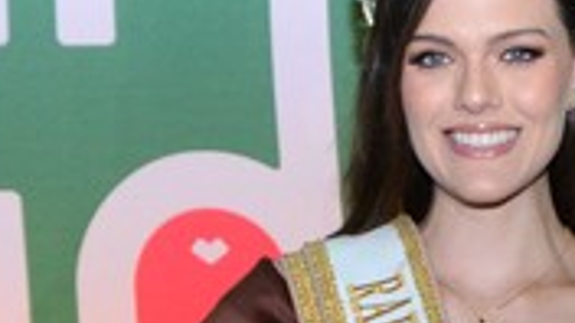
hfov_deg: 12.3
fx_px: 2668
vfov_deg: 6.9
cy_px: 256
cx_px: 296
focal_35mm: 175
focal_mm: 22
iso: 1600
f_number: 5
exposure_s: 1/160
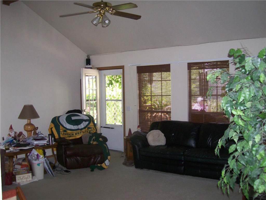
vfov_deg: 39.7
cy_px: 100
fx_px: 277
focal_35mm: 36
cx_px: 133
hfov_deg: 51.4
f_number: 2.7
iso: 140
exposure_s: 1/64
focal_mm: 6
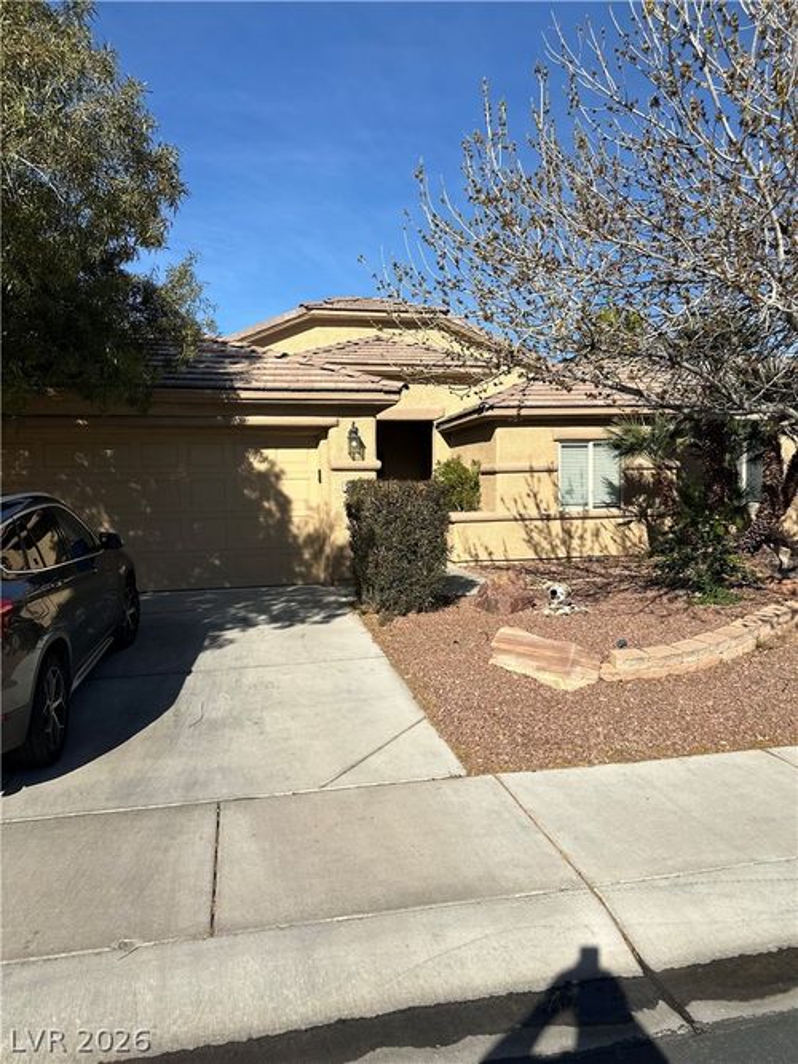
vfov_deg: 71.6
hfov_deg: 56.8
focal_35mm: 24
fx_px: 738
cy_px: 532
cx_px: 399
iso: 80
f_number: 1.78
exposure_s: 1/6211
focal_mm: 6.86
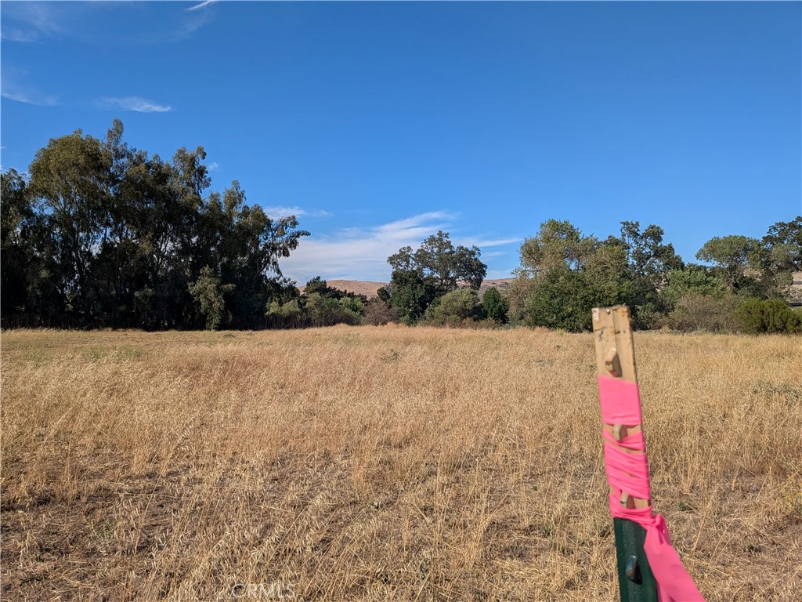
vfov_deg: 56.8
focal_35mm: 24
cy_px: 301
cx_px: 401
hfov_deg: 71.6
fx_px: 556
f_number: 1.7
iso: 47
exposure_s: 1/3623
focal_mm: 4.53
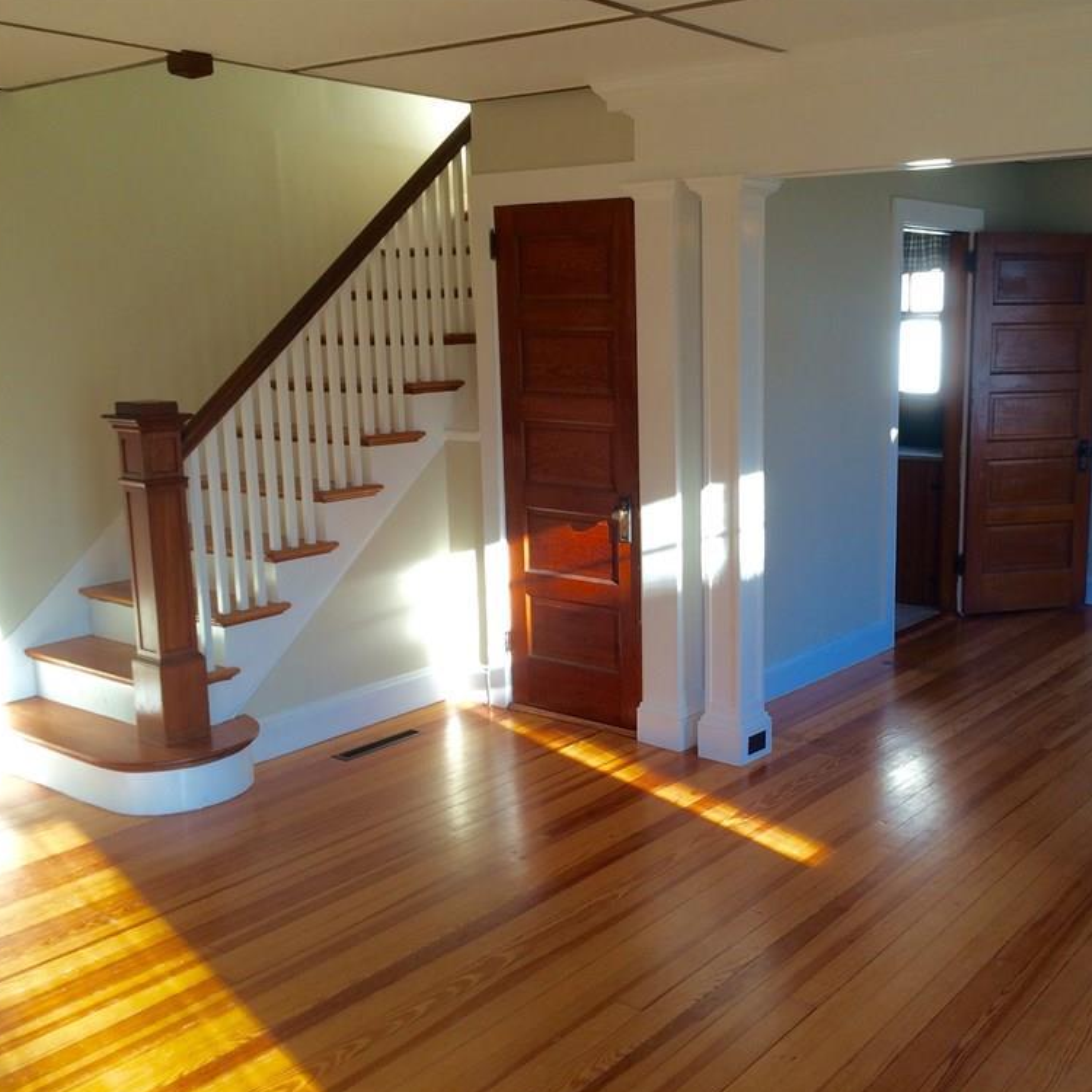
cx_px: 724
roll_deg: +1.0
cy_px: 550
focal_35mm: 35
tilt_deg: -11.6
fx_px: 1249
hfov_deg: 46.5
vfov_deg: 47.2
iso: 32
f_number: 2.2
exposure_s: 1/60
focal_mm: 4.15
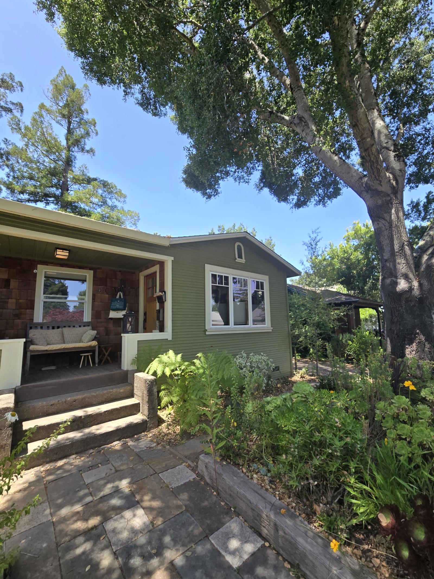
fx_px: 217
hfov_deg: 89.9
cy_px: 290
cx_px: 217
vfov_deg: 106.2
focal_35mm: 13
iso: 50
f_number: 2.2
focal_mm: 2.2
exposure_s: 1/604
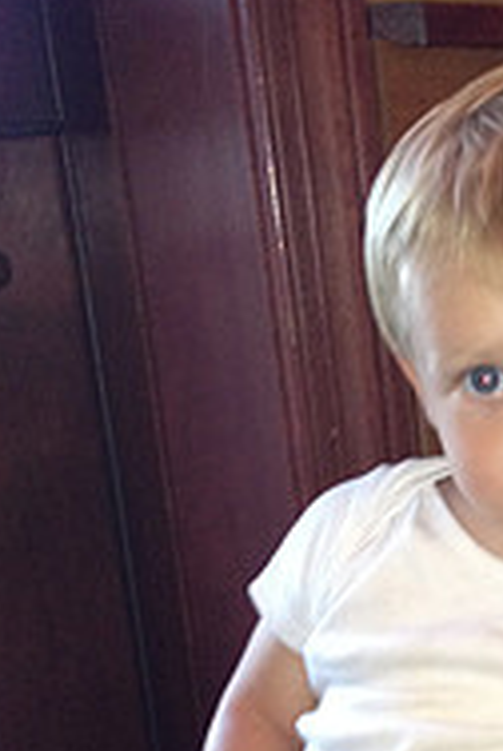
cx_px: 643
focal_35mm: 87
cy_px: 587
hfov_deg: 15.1
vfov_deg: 23.1
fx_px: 1817
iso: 200
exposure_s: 1/20
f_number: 2.4
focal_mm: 4.28
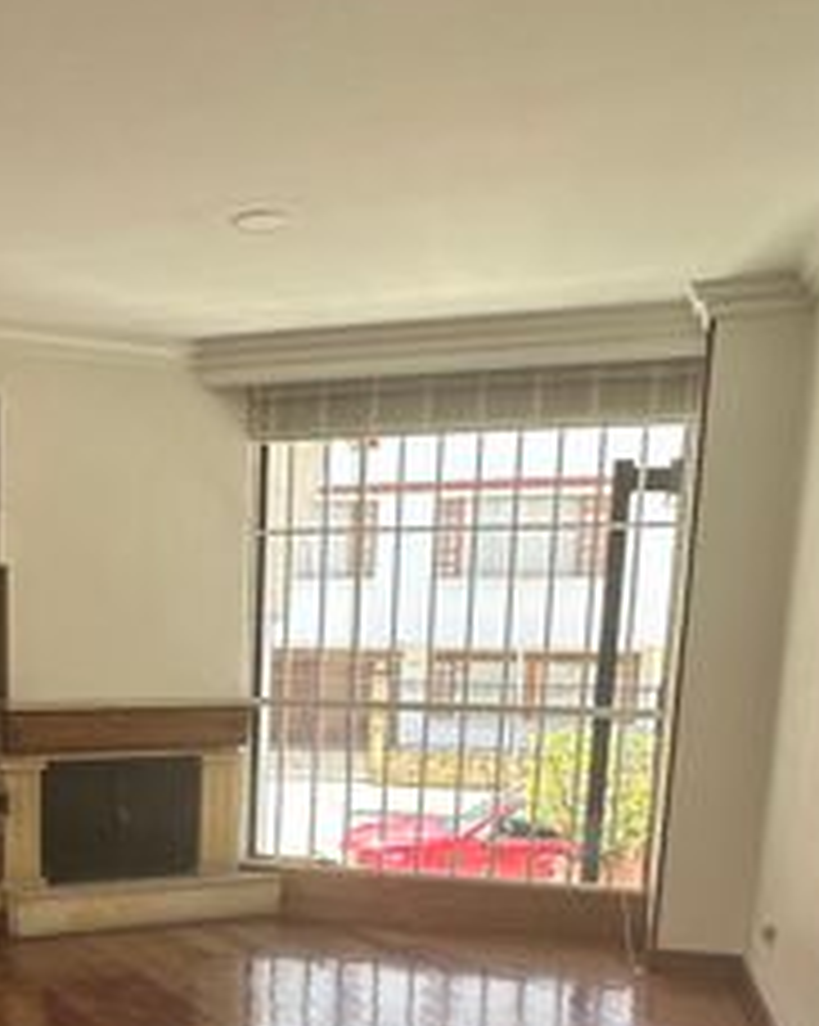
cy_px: 866
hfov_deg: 35.8
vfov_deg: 43.0
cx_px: 140
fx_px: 1214
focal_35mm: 40
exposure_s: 1/99
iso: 64
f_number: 2.2
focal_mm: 2.22
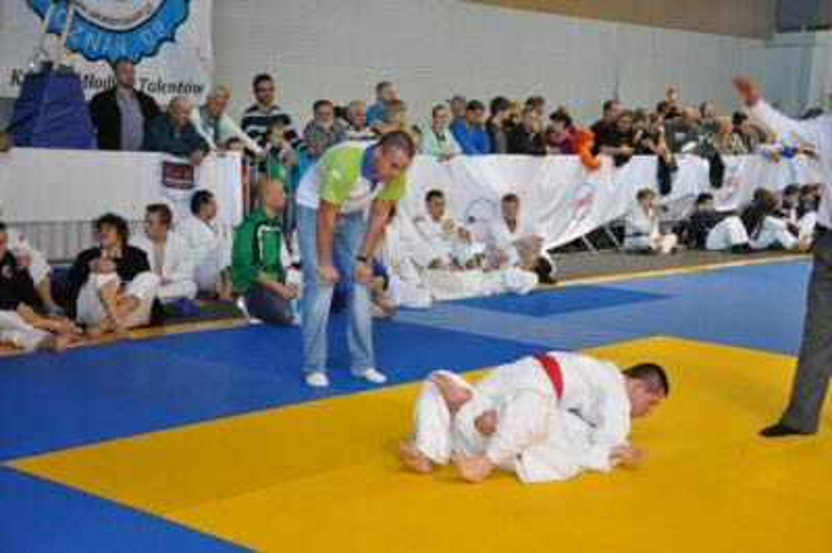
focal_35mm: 57
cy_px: 276
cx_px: 416
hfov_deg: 35.1
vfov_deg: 23.7
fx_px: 1316
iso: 2000
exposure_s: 1/60
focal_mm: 38
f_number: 5
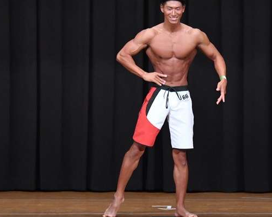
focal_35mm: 294
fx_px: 2367
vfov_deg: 5.3
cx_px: 170
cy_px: 111
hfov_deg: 6.6
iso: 8000
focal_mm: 135
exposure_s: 1/400
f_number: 5.6
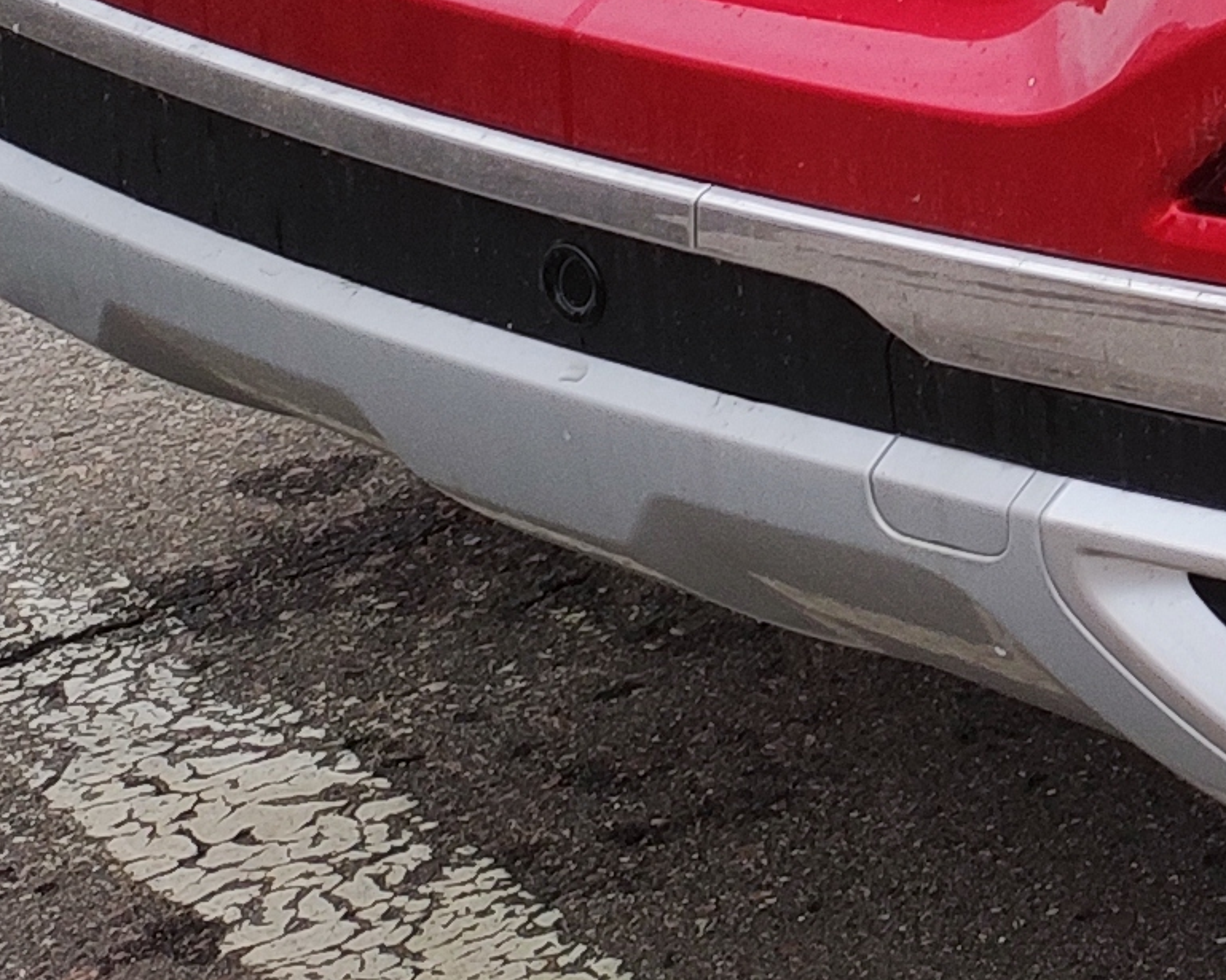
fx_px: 3628
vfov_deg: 12.7
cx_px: 2608
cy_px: -1198
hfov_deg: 14.9
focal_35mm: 100
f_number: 1.79
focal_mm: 4.74
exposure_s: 1/60
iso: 66
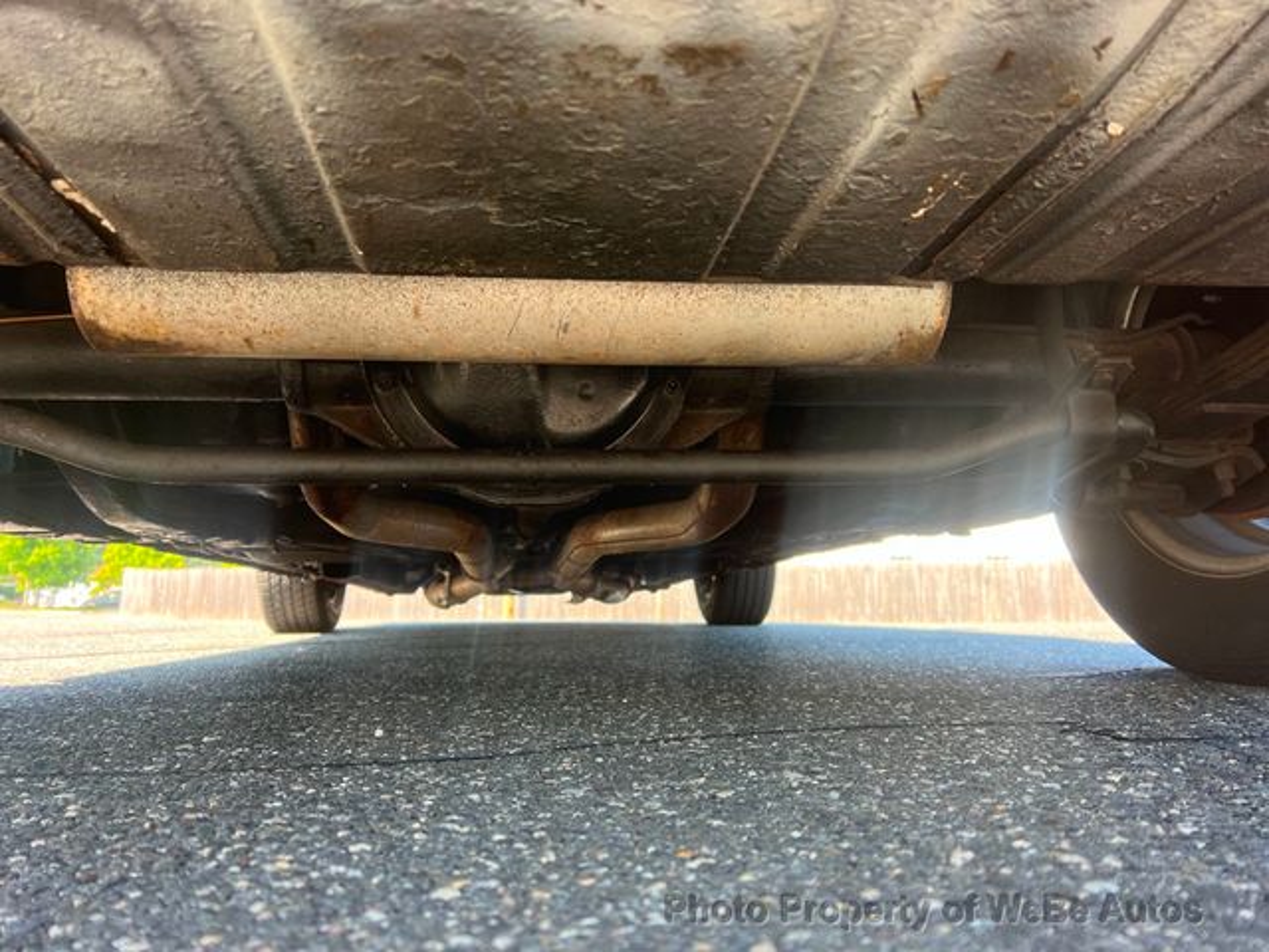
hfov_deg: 67.3
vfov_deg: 53.1
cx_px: 634
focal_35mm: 26
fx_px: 953
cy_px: 476
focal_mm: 5.7
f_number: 1.5
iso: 64
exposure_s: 1/156
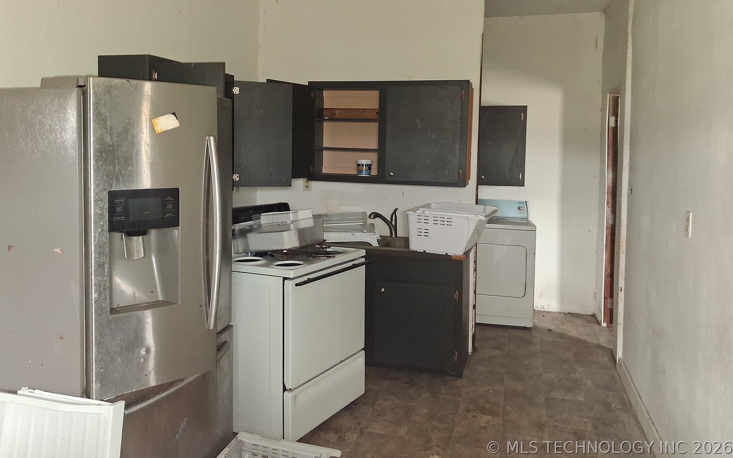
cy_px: 182
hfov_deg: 64.6
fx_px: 579
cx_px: 365
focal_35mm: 29
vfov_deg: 42.9
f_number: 1.8
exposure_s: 1/25
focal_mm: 4
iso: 800
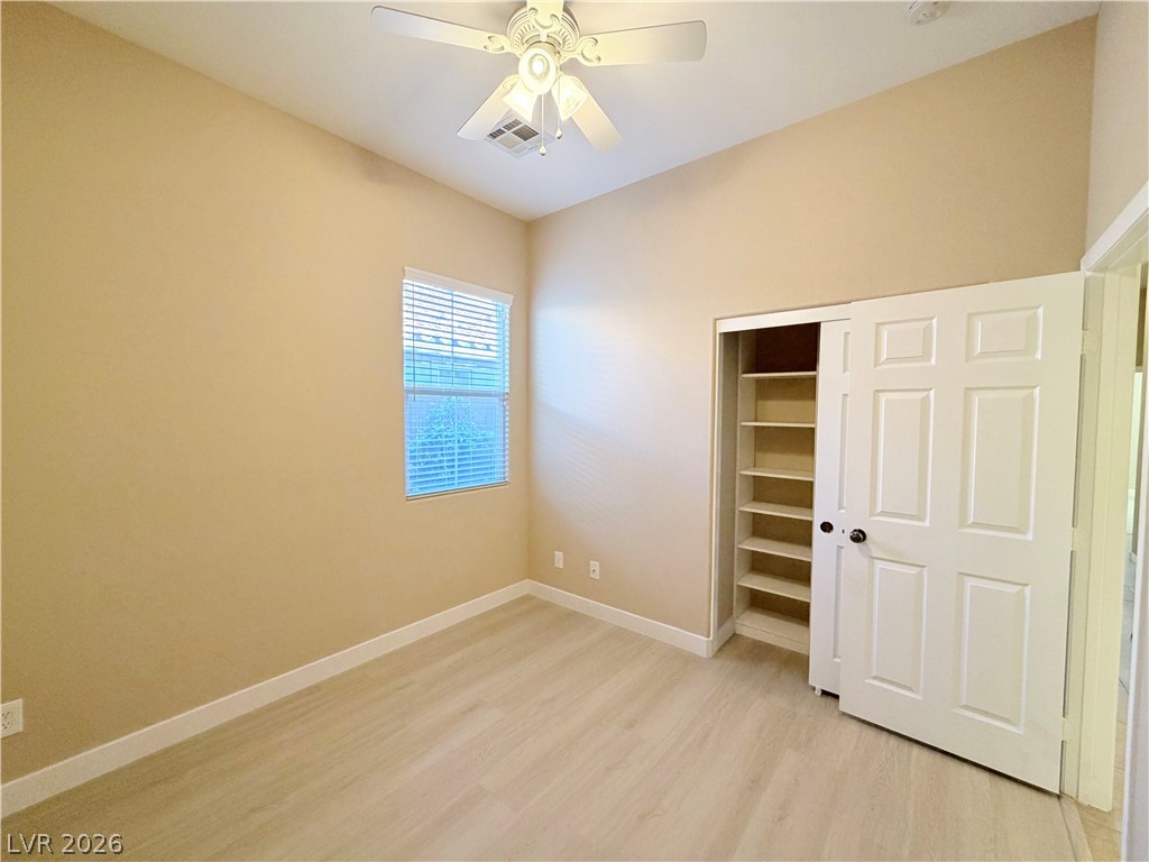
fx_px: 465
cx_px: 574
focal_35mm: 14
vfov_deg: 85.7
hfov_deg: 102.1
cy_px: 431
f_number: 2.2
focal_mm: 2.22
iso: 250
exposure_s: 1/60
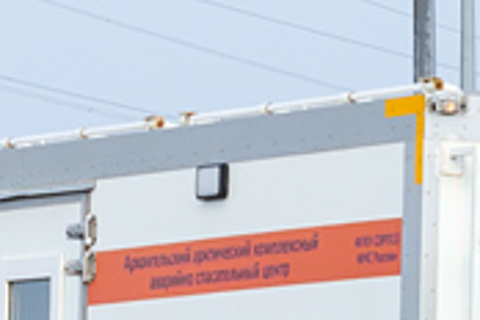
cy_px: 446
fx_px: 5960
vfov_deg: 3.1
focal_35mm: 447
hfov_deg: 4.6
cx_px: 692
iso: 400
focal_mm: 40
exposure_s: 1/1000
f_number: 7.1
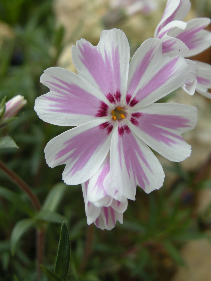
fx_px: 366
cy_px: 110
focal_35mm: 45
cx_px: 110
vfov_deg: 41.8
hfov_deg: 32.2
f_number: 4.3
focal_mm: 7.5
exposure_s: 1/165
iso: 64
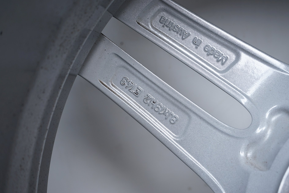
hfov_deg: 36.9
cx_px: 145
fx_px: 433
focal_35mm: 54
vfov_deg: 25.1
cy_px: 97
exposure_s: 1/125
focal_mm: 53
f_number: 7.1
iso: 250
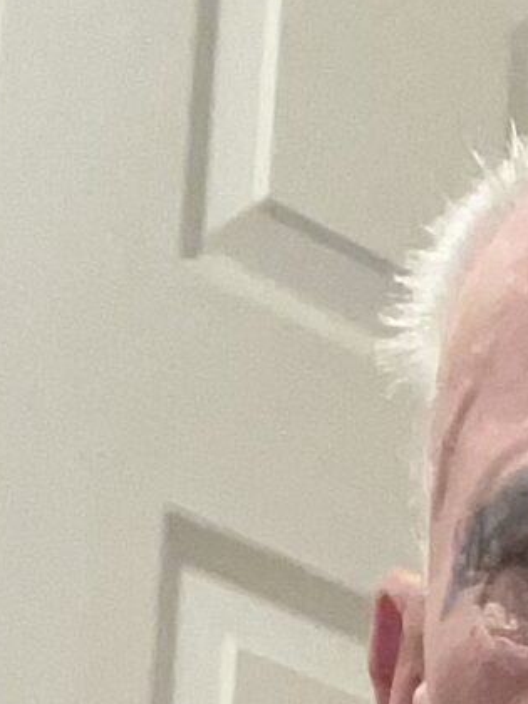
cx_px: 516
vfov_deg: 8.8
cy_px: 2125
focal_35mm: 183
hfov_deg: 8.1
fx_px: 3722
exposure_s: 1/30
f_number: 2.2
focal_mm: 2.71
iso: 250
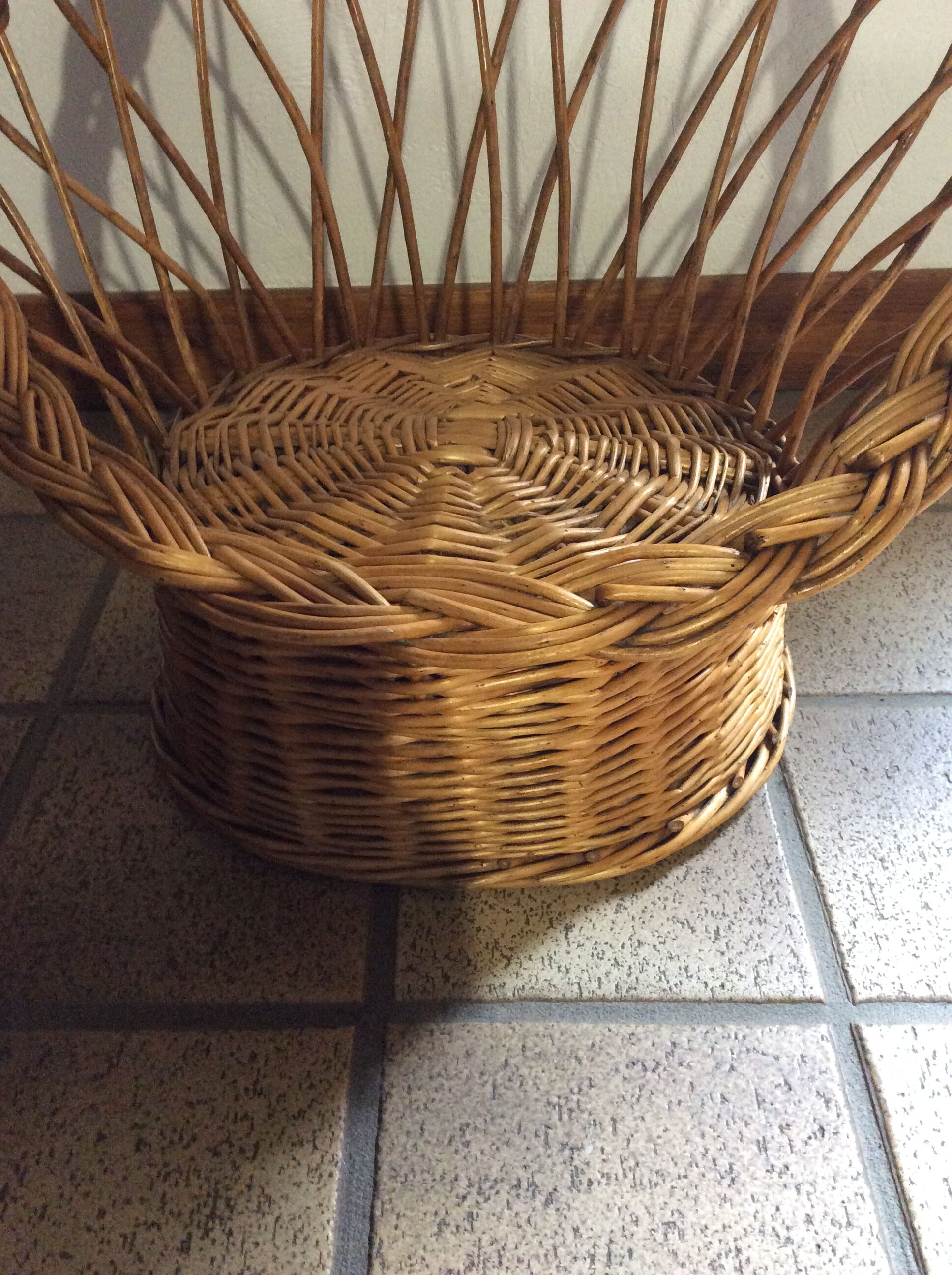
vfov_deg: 56.9
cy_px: 638
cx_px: 476
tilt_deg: -40.0
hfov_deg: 44.1
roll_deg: -0.3
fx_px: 1177
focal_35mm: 32
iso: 250
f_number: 2.4
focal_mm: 3.3
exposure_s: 1/25
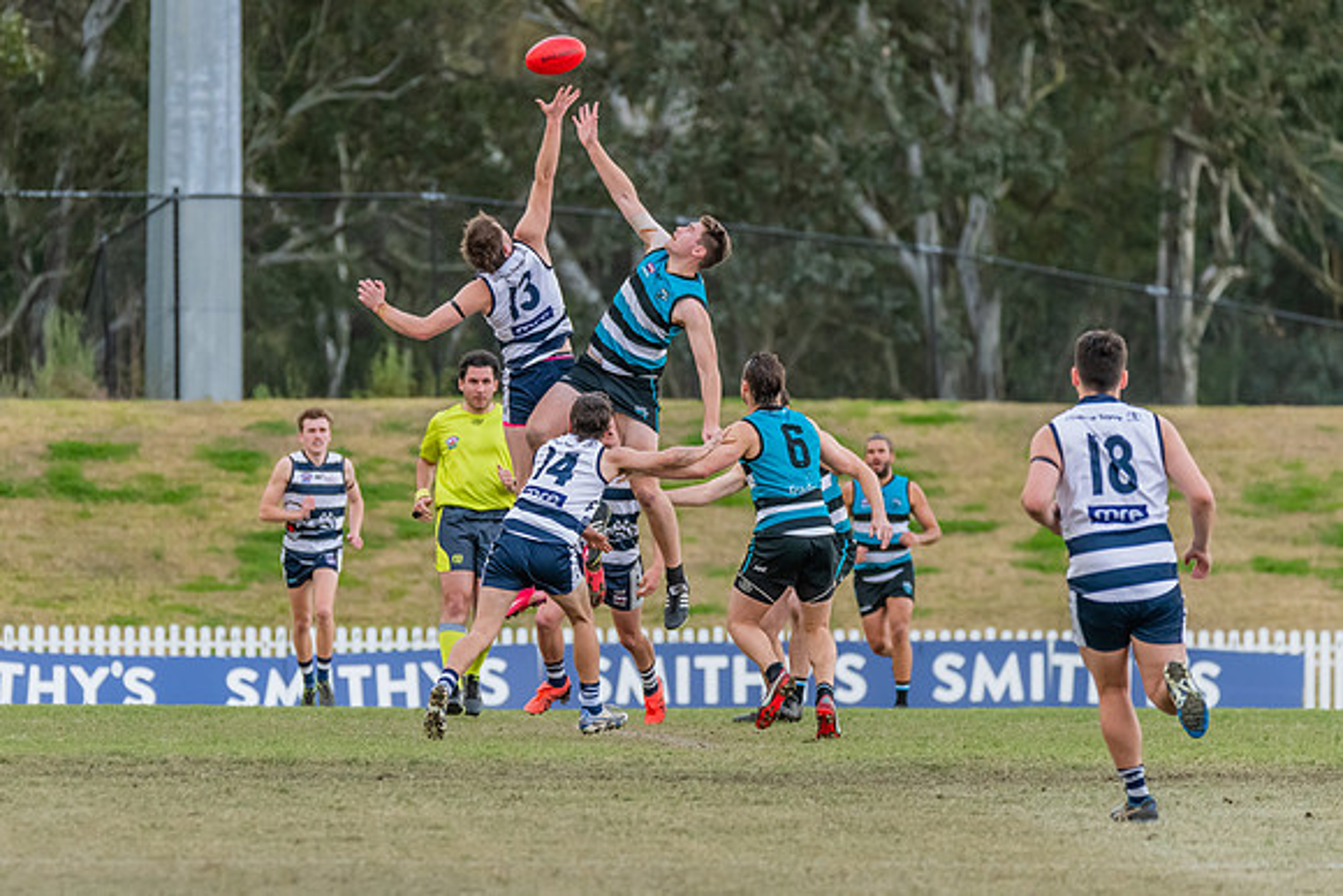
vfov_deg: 3.1
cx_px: 495
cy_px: 436
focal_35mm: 446
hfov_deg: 4.6
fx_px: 16636
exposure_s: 1/1600
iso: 2800
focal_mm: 350
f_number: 6
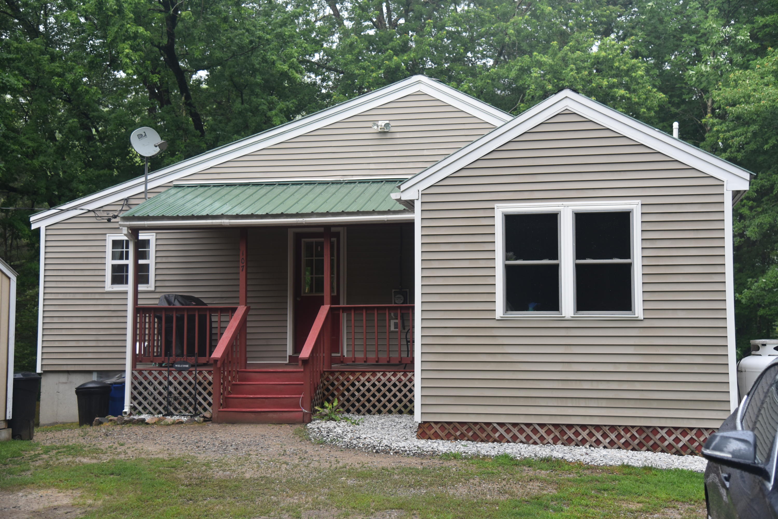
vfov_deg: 27.0
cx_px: 389
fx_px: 1081
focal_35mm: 50
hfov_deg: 39.6
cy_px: 260
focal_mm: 50
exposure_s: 1/60
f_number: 4
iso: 560
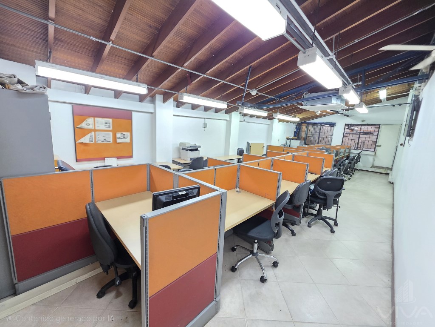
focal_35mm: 13
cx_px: 218
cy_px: 164
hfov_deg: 106.2
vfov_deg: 89.9
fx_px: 163
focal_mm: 2.2
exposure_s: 1/60.2
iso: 500
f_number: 1.9
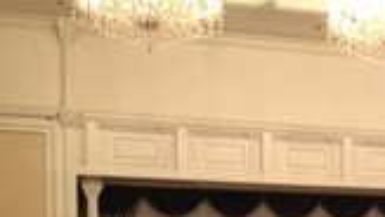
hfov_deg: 19.5
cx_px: 416
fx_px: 1073
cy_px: 340
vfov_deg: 11.1
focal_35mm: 105
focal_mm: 4.28
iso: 320
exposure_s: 1/20
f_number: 2.4
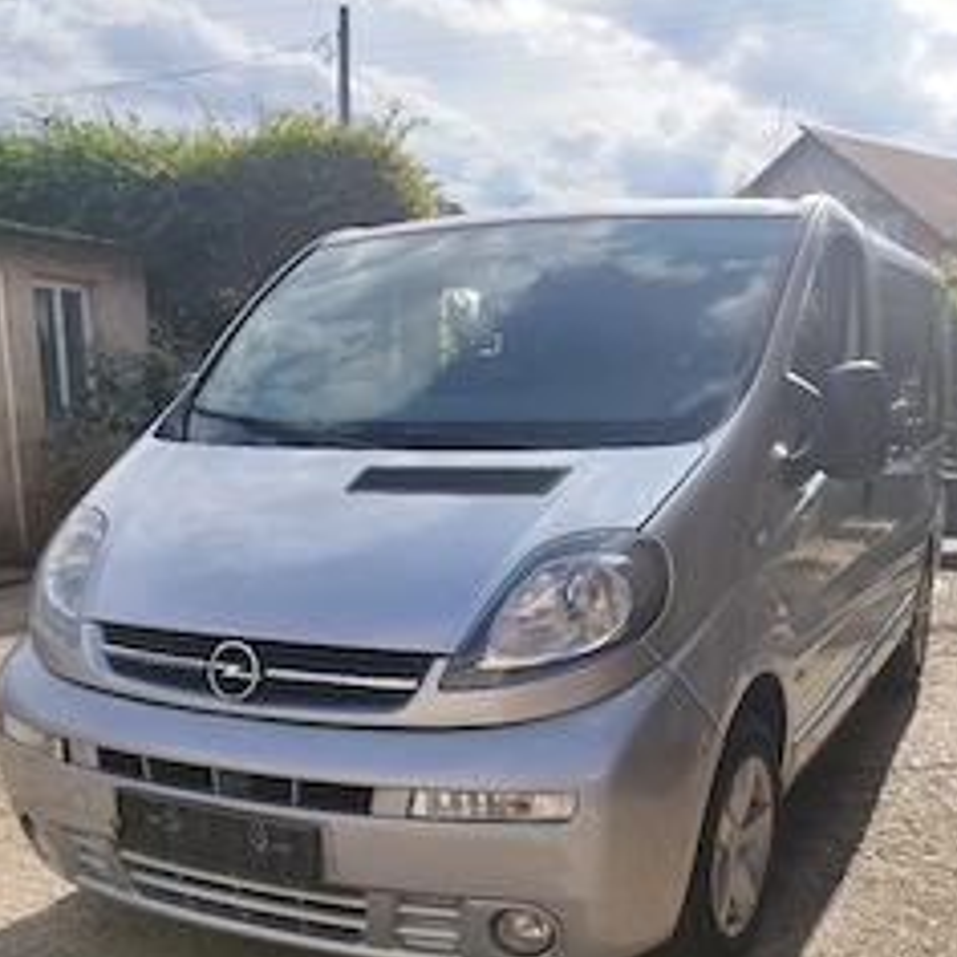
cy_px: 710
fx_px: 1126
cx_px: 527
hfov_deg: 46.0
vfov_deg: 44.6
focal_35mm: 36
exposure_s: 1/1667
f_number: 1.89
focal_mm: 5.89
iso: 50
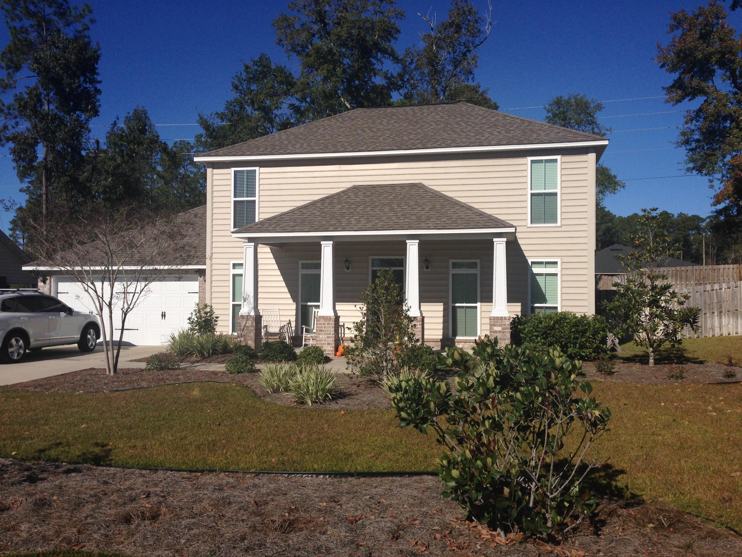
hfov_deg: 55.4
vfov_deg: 42.9
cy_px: 278
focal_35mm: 33
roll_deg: +0.1
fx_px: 707
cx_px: 371
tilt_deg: +3.1
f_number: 2.4
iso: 50
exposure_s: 1/3876
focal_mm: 4.12
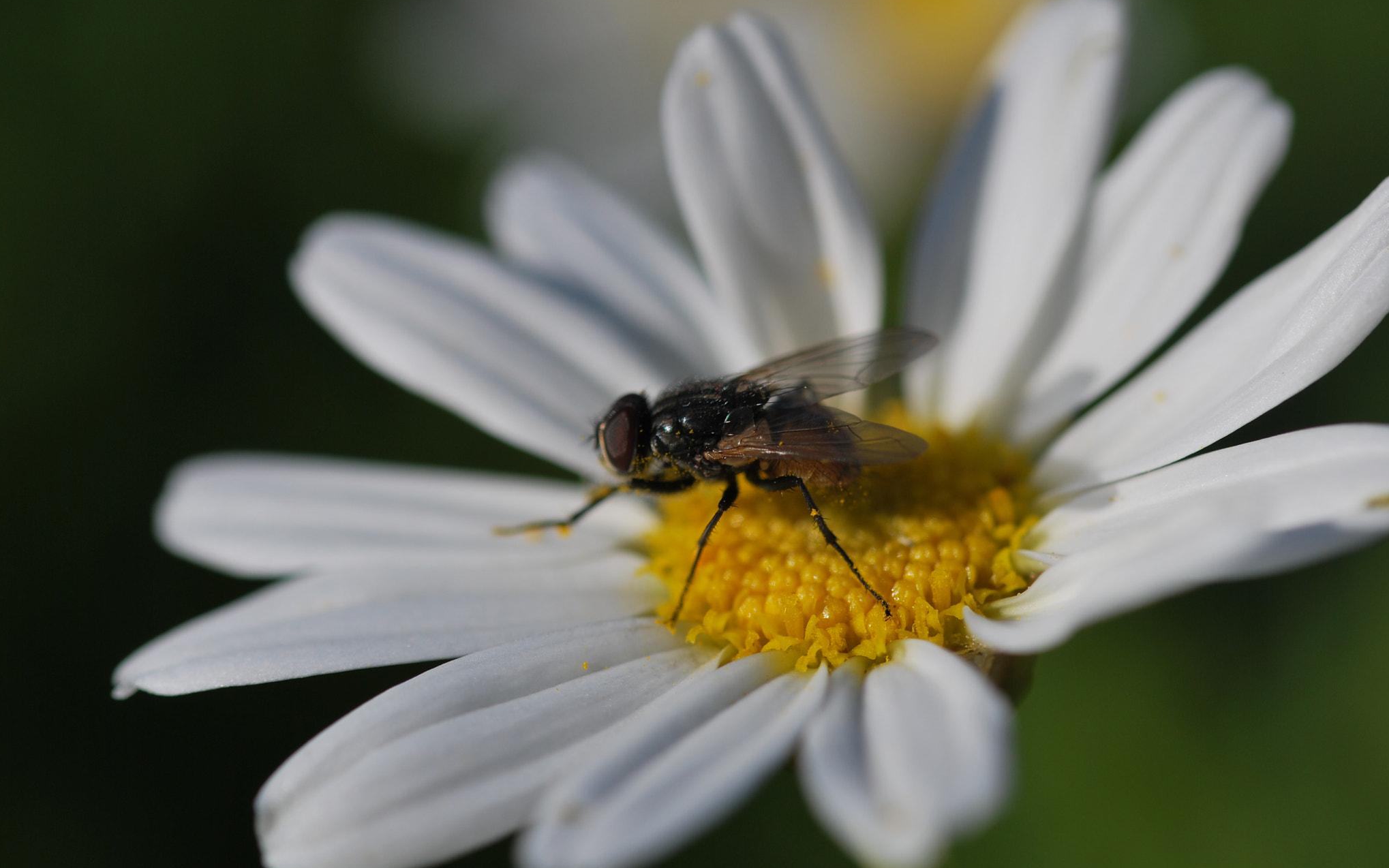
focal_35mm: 162
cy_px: 415
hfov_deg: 13.0
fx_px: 6114
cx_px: 694
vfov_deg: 8.1
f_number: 8
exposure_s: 1/1000
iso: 100
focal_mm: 105
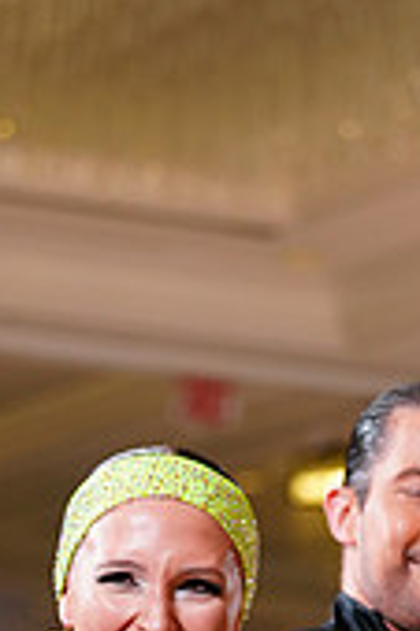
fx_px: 4191
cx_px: 225
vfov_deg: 8.5
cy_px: 913
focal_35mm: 239
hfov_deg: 5.7
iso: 1600
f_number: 2.8
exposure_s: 1/400
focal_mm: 70
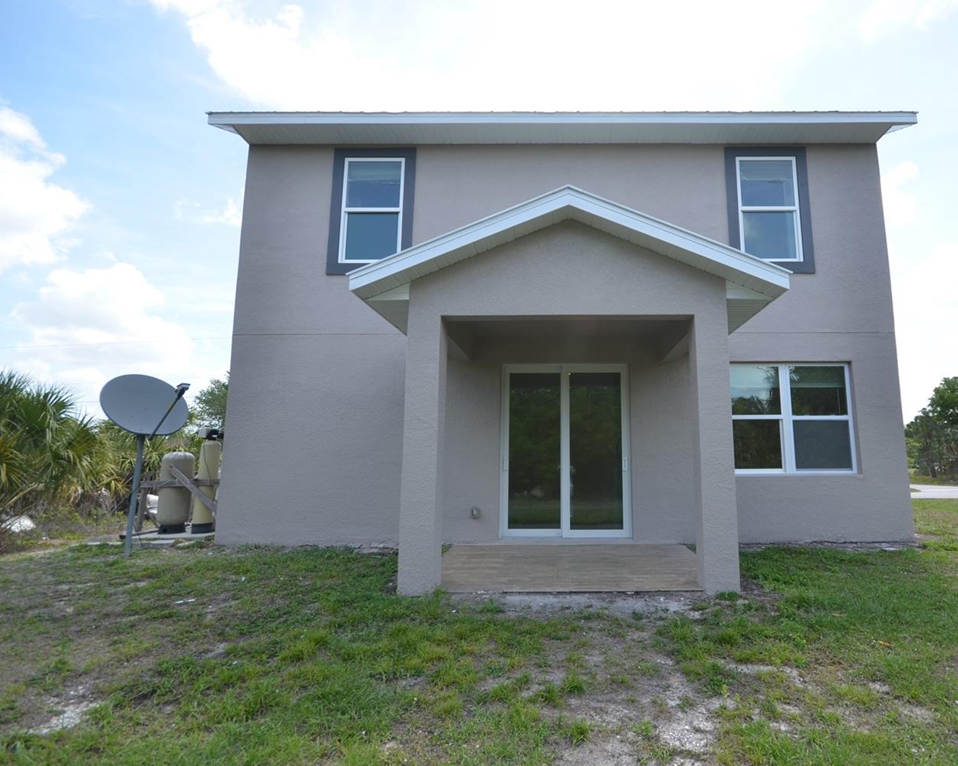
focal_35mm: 18
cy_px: 369
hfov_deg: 85.4
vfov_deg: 73.8
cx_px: 570
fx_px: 510
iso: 200
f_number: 8
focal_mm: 10
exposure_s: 1/250
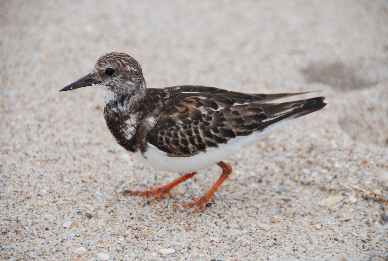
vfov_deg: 4.6
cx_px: 194
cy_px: 130
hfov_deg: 6.9
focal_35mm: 300
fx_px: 3240
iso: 320
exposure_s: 1/500
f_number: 5.6
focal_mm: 200
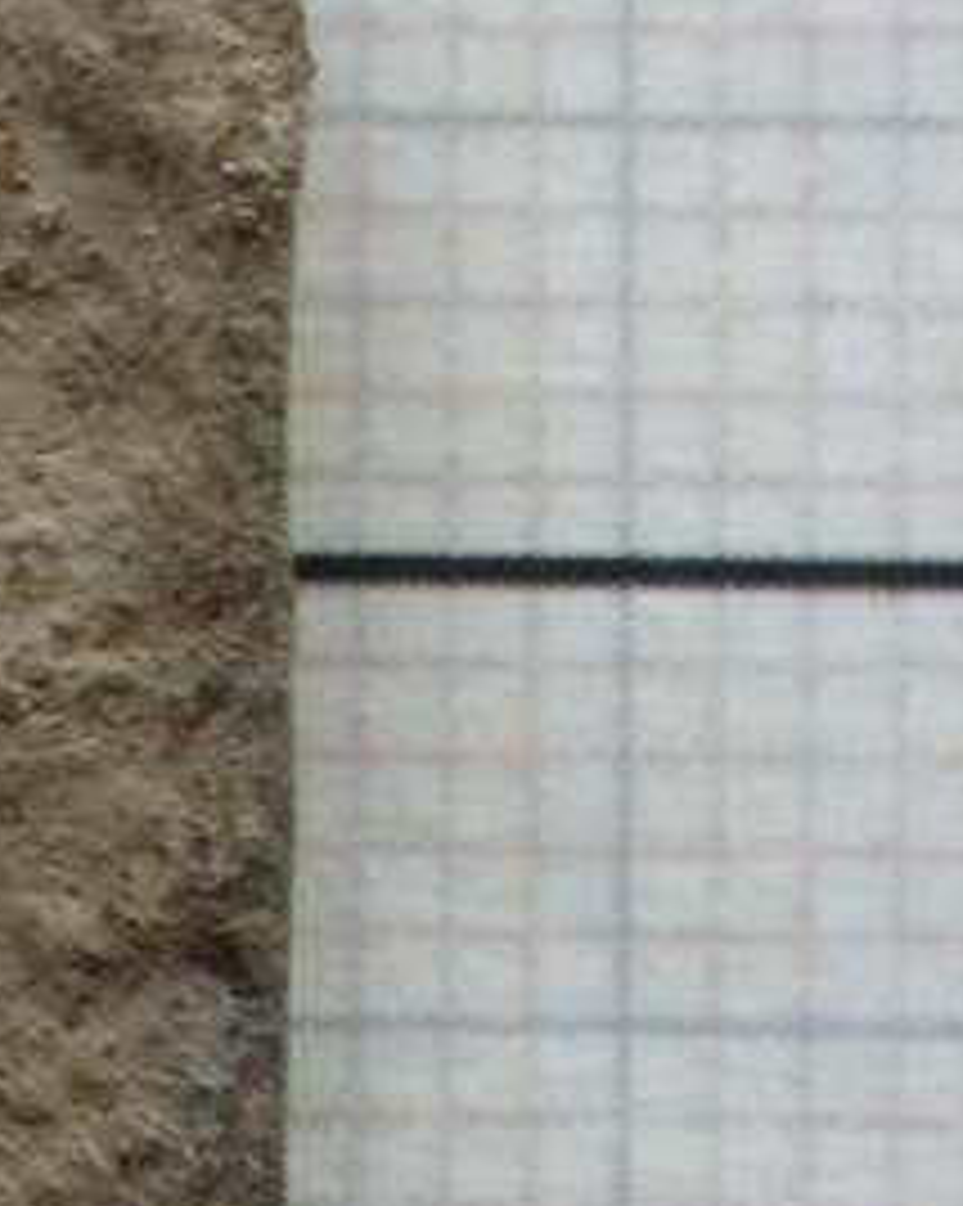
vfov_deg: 9.6
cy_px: 482
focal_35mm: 202
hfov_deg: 7.5
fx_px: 7205
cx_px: -551
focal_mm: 9.1
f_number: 4.3
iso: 160
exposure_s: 1/40
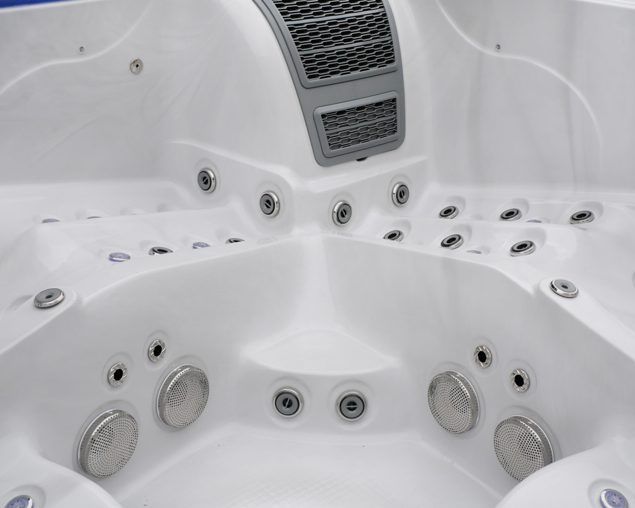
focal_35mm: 42
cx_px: 335
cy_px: 255
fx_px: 789
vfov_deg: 35.7
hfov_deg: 43.8
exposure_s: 1/320
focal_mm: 20
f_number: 7.1
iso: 200
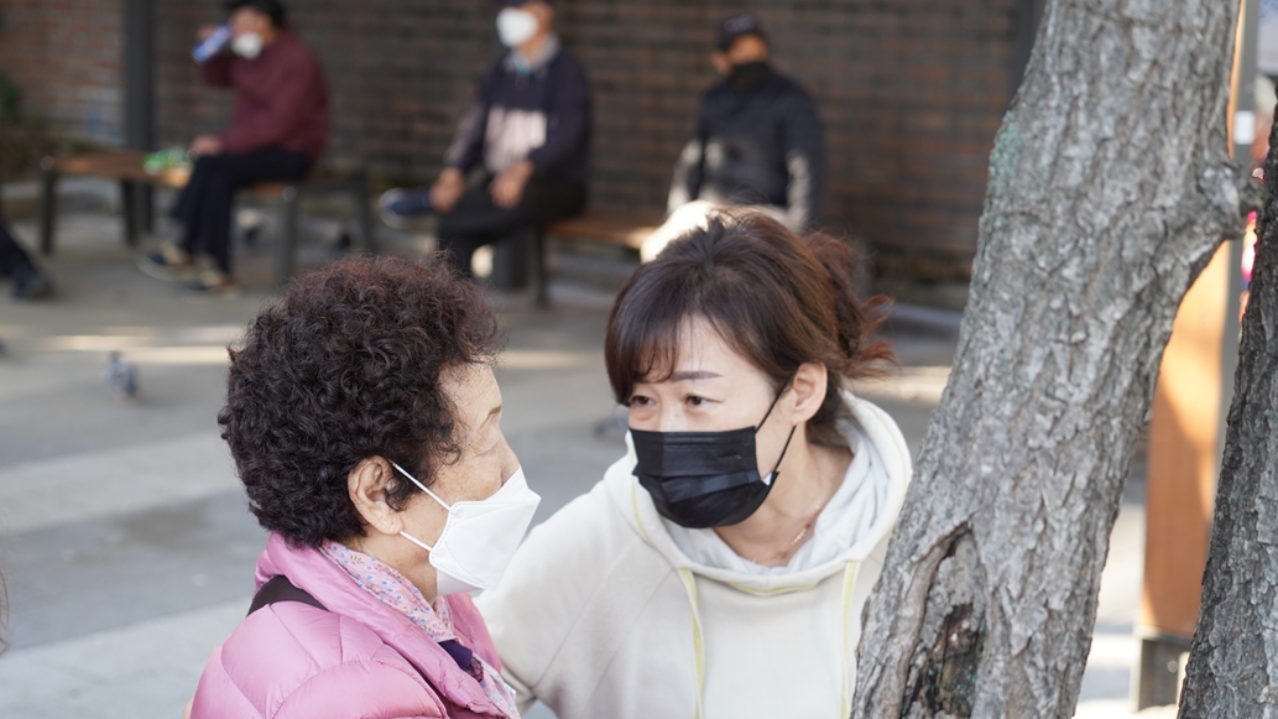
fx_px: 2474
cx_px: 544
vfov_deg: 16.5
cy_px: 479
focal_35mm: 73
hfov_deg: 28.9
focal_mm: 60
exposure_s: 1/160
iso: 400
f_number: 4
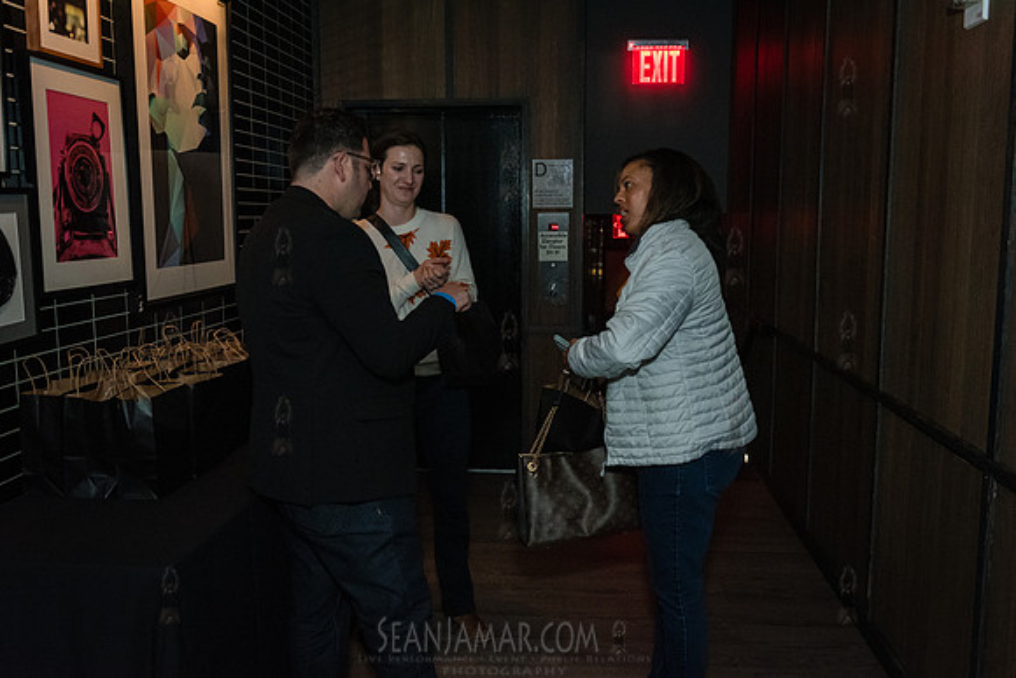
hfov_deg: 58.3
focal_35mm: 32
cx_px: 508
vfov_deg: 40.8
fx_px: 911
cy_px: 339
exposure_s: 1/200
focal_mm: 32
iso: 6400
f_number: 4
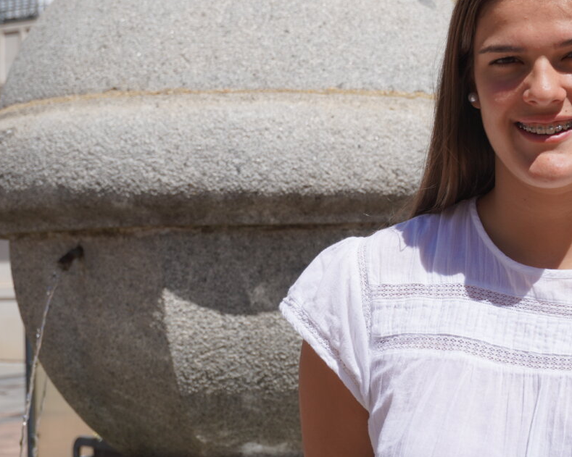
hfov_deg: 18.5
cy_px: 155
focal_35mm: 103
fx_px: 1739
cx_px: 447
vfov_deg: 15.0
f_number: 6.3
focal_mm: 45
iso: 100
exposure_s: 1/640
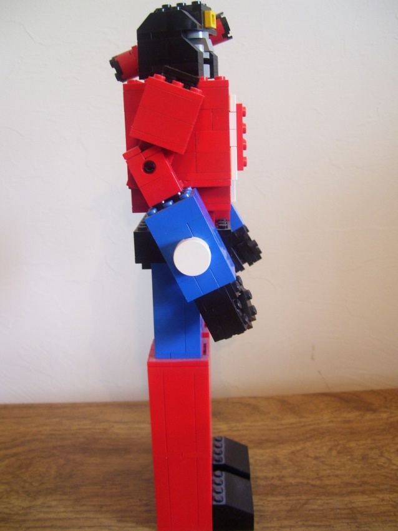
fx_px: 567
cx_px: 199
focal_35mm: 37
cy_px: 266
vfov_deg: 50.1
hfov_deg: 38.7
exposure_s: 1/8
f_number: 2.7
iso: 160
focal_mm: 6
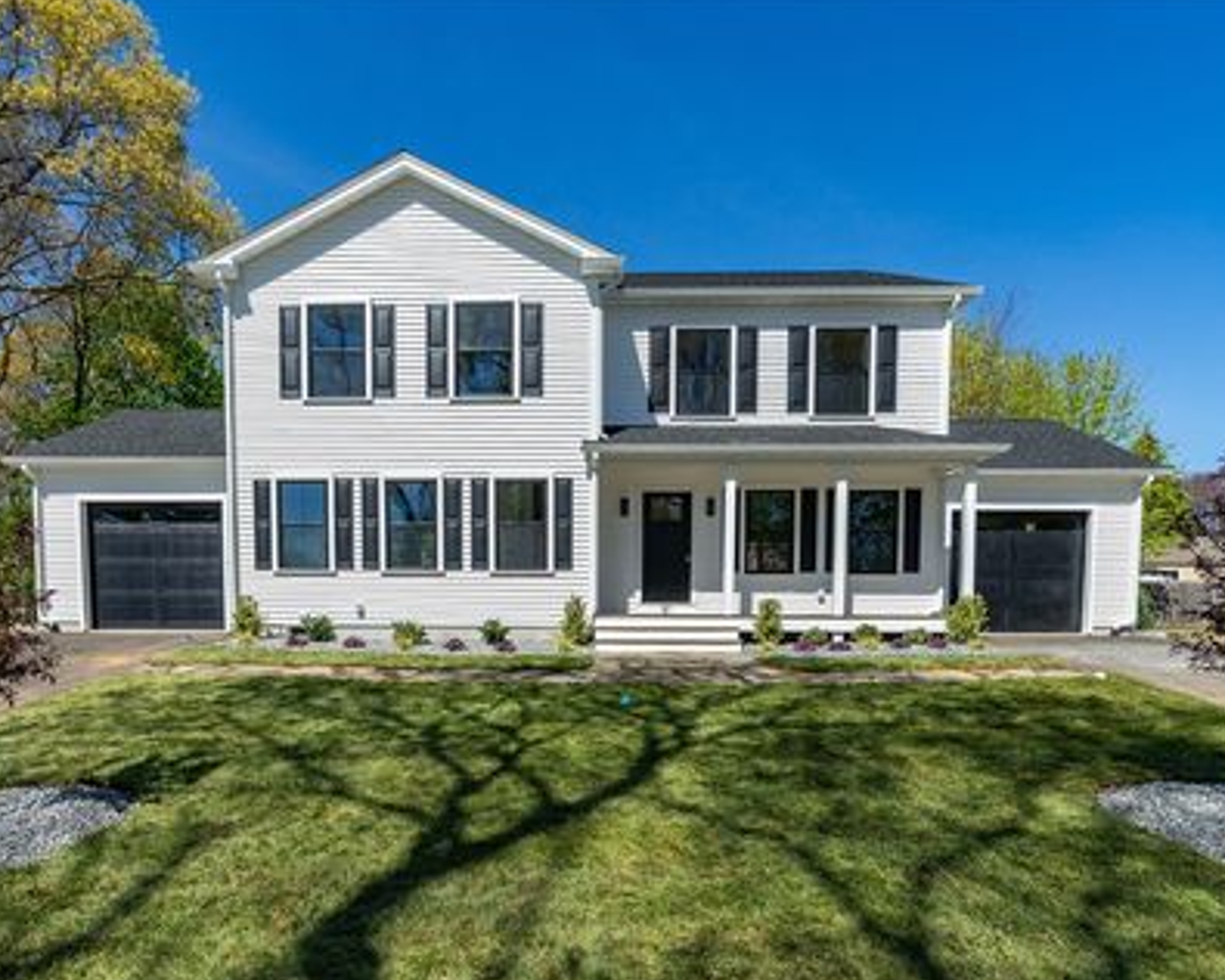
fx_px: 689
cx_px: 602
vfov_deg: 70.8
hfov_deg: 83.3
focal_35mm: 19
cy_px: 504
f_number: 6.3
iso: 100
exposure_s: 1/400
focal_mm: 16
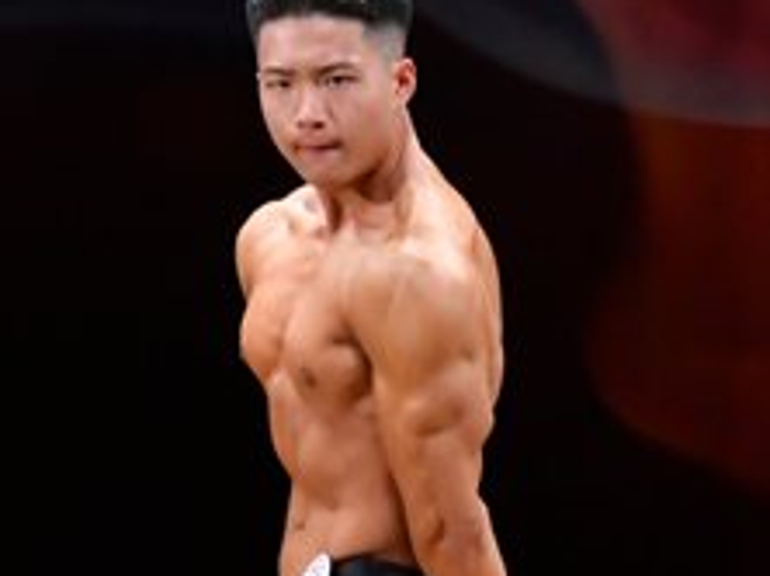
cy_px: 541
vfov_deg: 2.0
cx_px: 428
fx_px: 16798
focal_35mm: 756
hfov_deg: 2.6
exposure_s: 1/400
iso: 3200
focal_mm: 150
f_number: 5.6
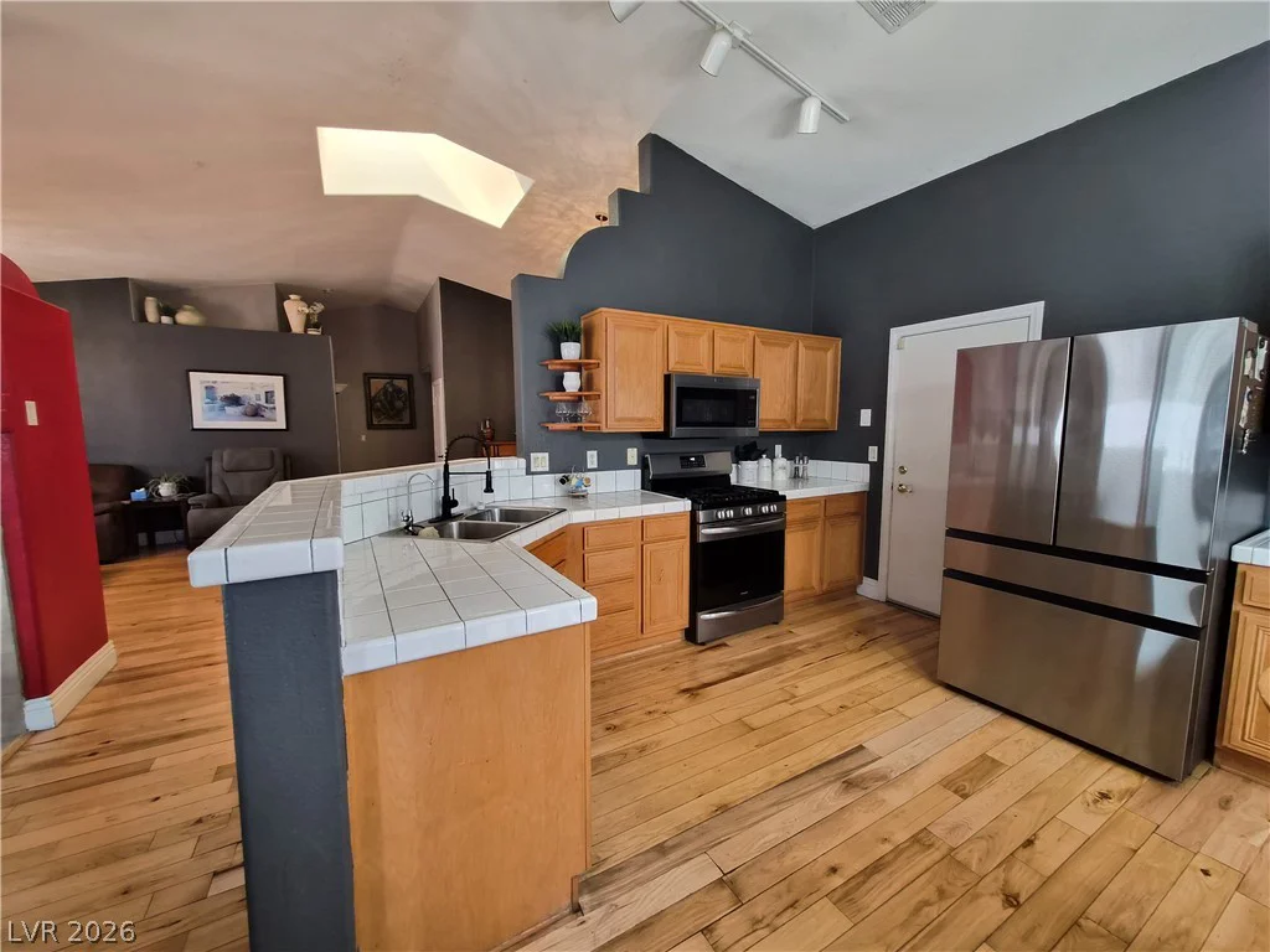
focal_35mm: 13
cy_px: 476
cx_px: 635
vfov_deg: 89.9
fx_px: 477
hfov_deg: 106.2
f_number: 2.2
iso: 250
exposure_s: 1/60
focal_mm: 1.7
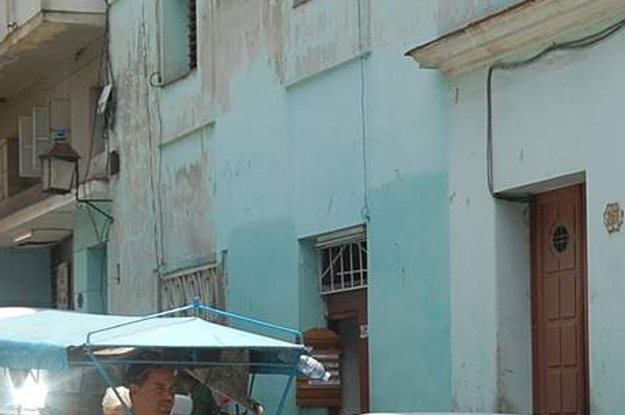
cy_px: 371
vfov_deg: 10.7
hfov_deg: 15.9
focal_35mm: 127
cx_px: 591
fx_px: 2203
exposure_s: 1/250
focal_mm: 38
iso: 200
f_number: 8
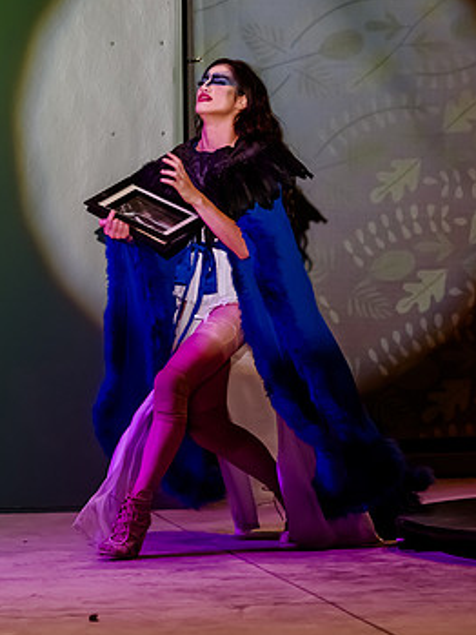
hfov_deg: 5.5
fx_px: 4911
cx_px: 132
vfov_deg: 7.4
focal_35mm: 268
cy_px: 223
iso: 2000
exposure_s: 1/400
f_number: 2.8
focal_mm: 130
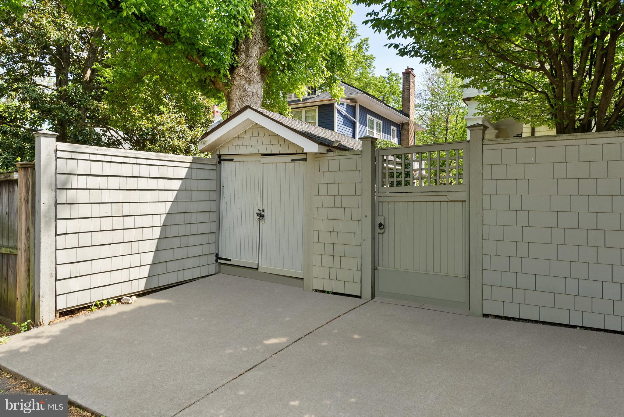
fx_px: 373
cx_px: 312
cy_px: 208
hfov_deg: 79.9
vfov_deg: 58.4
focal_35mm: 22
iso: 250
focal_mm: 21.5
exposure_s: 1/200
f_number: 7.1
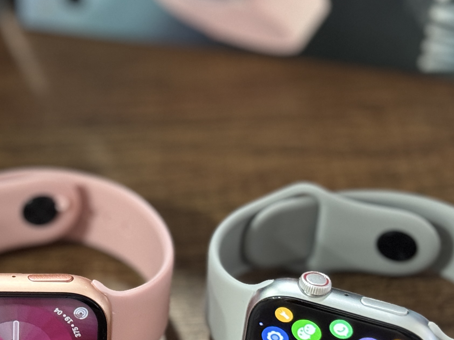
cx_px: -13
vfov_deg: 12.9
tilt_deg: -41.3
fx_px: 1508
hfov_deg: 16.7
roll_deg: +1.4
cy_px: 184
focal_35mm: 115
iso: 500
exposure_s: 1/37
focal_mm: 6.76
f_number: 1.78
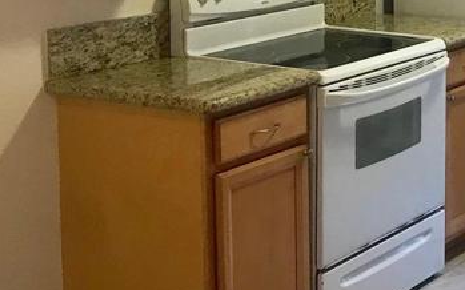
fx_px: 1102
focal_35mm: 87
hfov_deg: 22.5
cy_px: -44
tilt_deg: -3.9
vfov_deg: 14.6
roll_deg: -0.3
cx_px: 509
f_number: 1.8
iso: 40
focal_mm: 3.99
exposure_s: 1/17
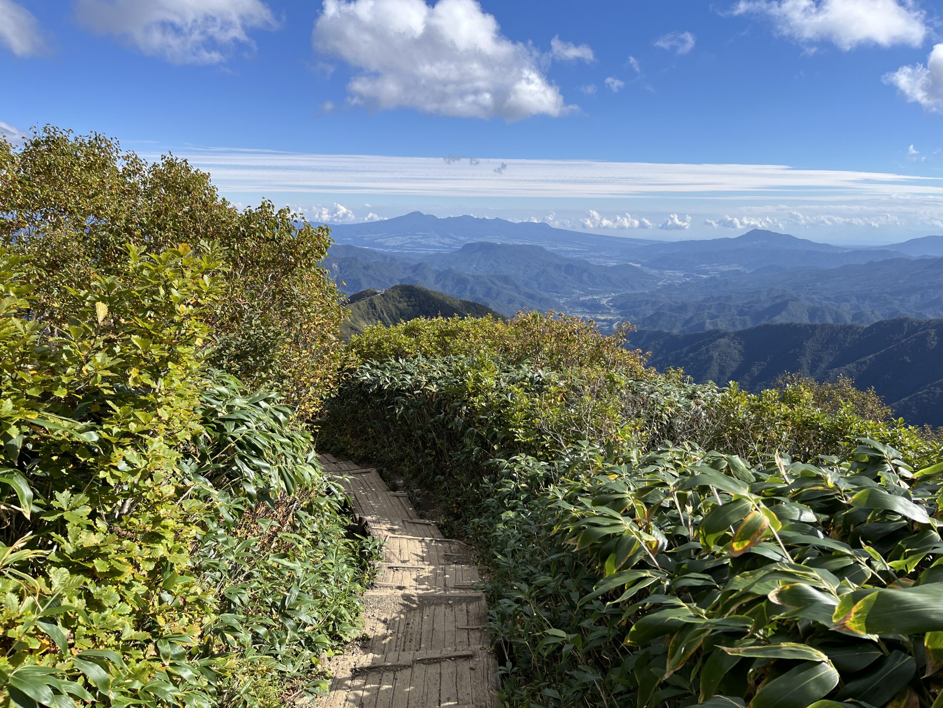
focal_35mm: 26
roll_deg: -1.8
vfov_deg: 53.1
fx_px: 708
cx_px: 472
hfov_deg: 67.3
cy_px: 354
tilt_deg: -12.0
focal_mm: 5.1
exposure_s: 1/3215
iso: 50
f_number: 1.6
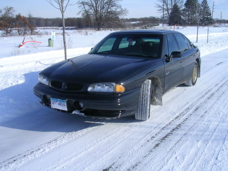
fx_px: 250
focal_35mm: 38
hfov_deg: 49.0
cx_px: 114
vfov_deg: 37.7
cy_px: 86
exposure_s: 1/385
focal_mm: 5.8
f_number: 5.6
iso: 50
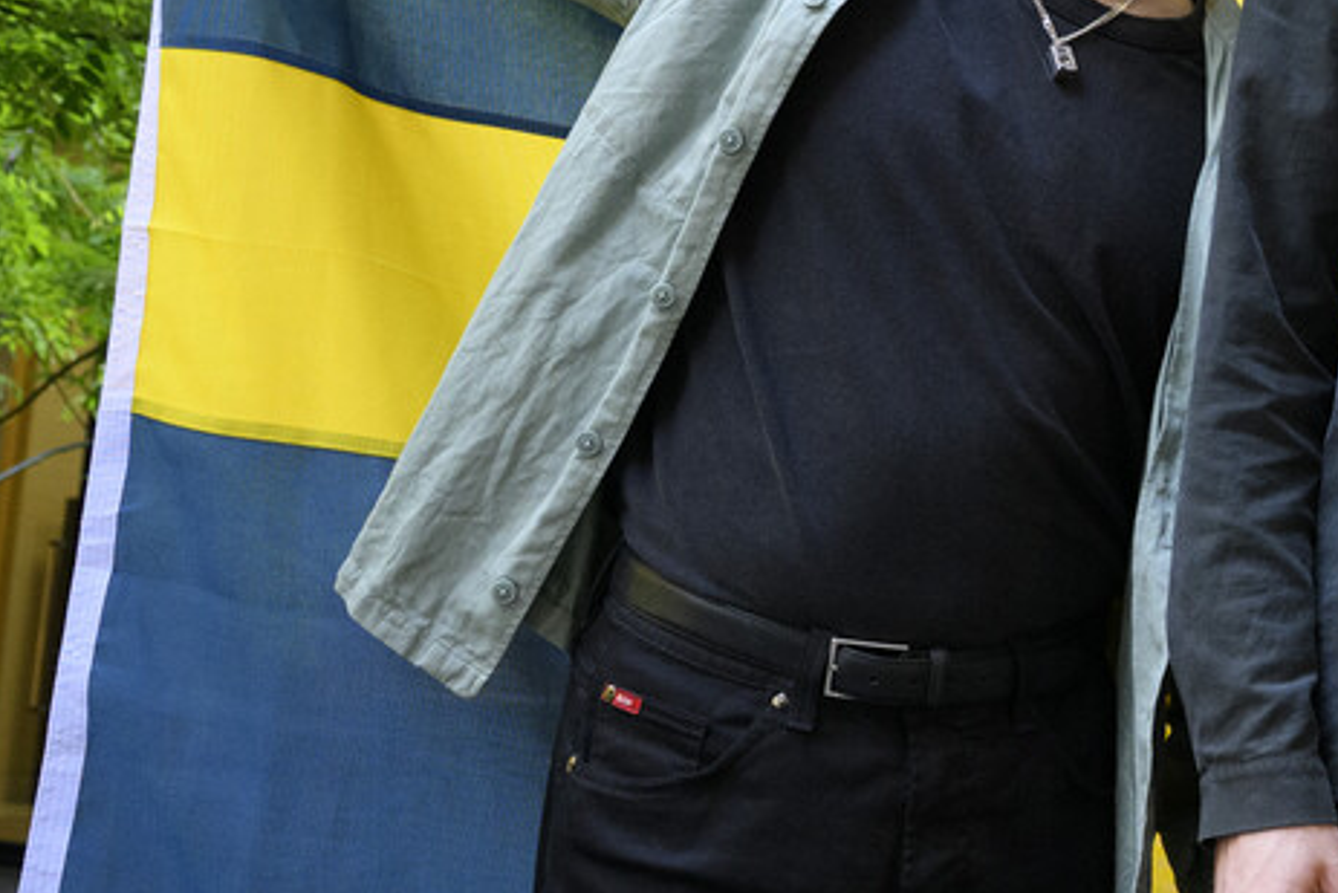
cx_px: 1587
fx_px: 3086
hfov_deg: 22.6
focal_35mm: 83
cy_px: 149
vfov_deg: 16.3
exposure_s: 1/320
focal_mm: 24
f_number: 4
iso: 1600
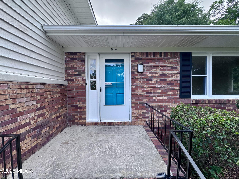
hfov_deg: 102.1
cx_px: 120
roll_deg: +0.5
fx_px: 97
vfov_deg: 85.7
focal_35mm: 14
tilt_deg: -1.8
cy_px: 90
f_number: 2.2
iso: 40
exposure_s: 1/235
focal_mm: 2.22
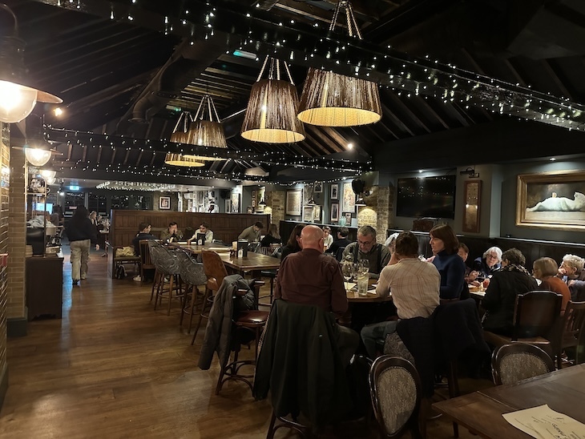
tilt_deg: -1.5
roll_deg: -2.1
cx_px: 292
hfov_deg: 71.6
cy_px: 220
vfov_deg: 56.8
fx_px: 406
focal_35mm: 24
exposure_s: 1/25
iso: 800
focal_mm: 6.86
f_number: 1.78
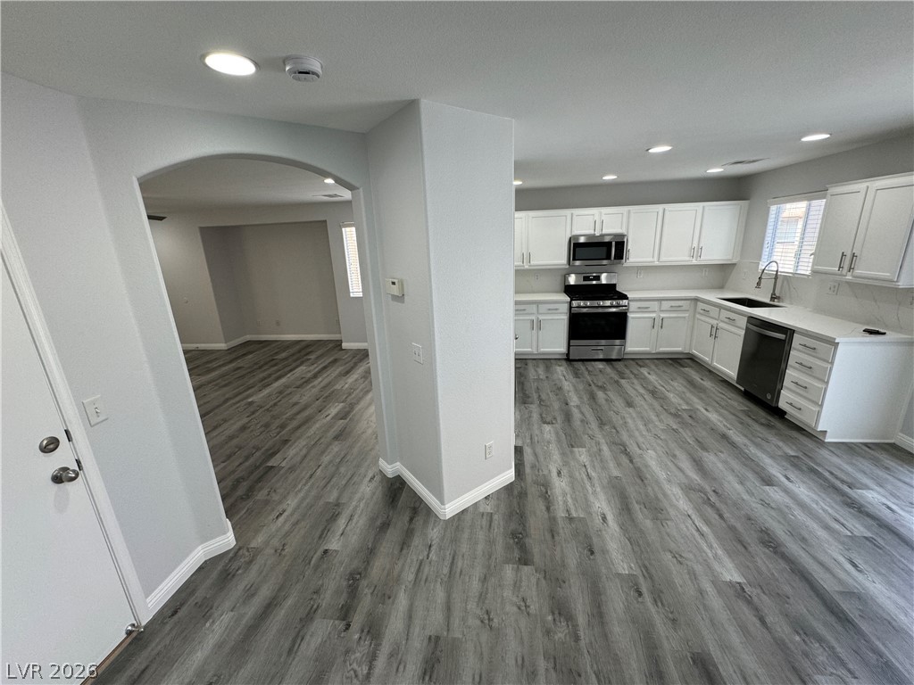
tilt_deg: -15.5
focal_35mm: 14
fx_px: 370
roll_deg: +2.3
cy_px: 342
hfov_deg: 102.1
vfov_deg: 85.7
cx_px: 457
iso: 100
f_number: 2.2
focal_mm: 2.22
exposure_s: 1/120
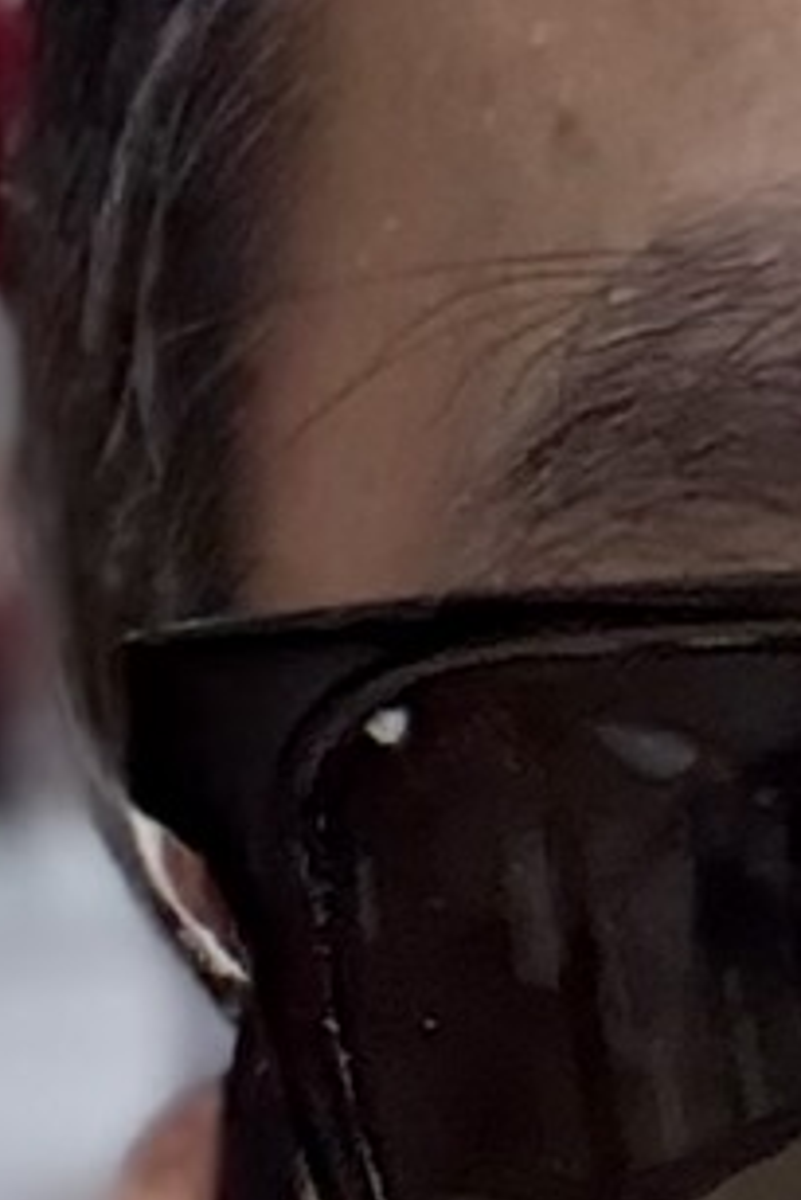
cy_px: 2138
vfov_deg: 9.4
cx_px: 2028
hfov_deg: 6.3
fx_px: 6934
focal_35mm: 208
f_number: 1.9
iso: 40
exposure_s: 1/243
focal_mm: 2.69
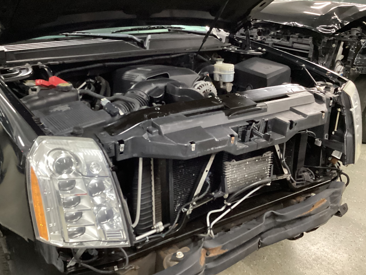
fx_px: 391
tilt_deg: -23.7
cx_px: 160
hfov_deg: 50.0
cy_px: 149
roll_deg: -1.6
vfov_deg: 38.6
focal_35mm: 37
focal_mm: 3.3
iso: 640
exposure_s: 1/30
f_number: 2.4
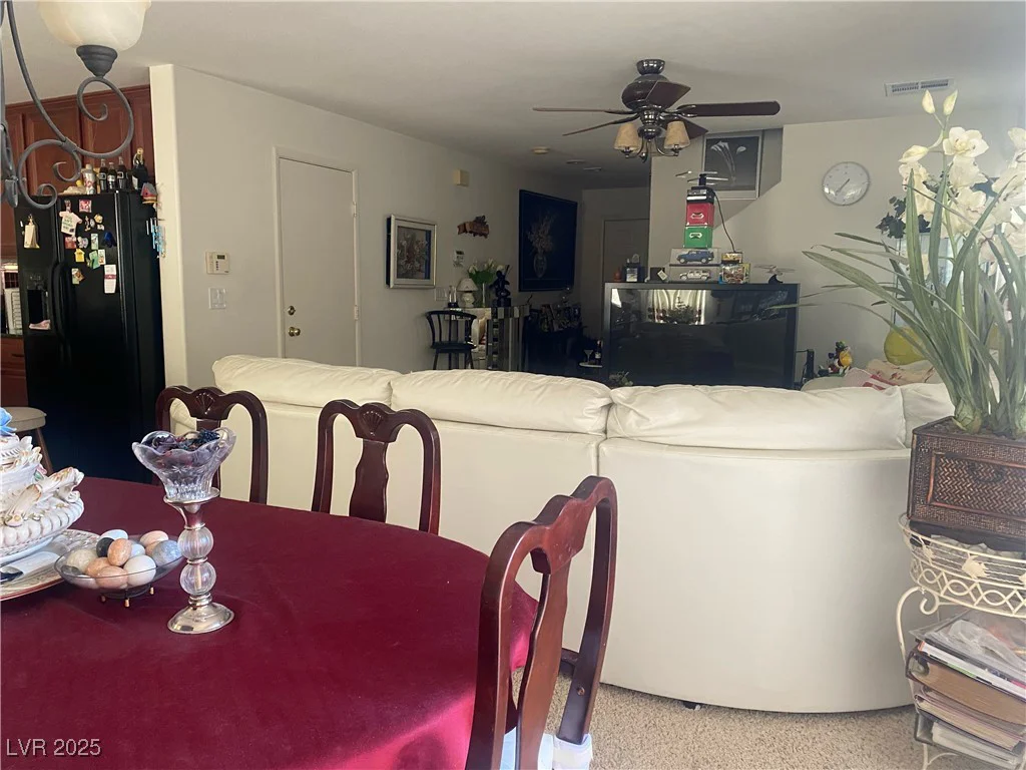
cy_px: 385
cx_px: 513
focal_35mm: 26
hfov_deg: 67.3
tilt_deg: -7.7
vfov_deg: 53.1
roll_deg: -0.7
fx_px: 771
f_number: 1.8
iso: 200
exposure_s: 1/60
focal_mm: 4.25
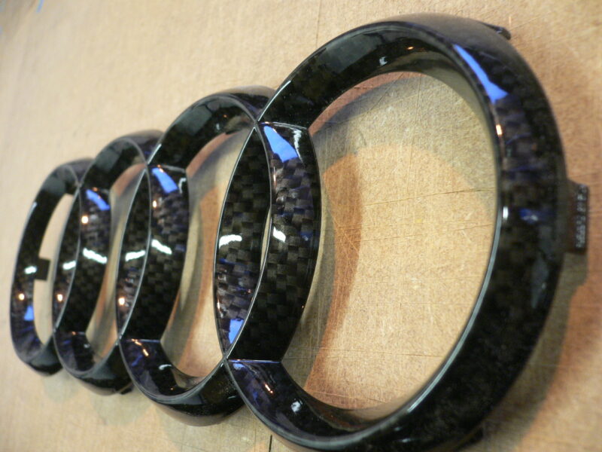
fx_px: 609
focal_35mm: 35
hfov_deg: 52.6
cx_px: 301
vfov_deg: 40.7
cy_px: 226
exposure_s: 1/15
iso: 200
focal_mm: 5.8
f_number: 2.8
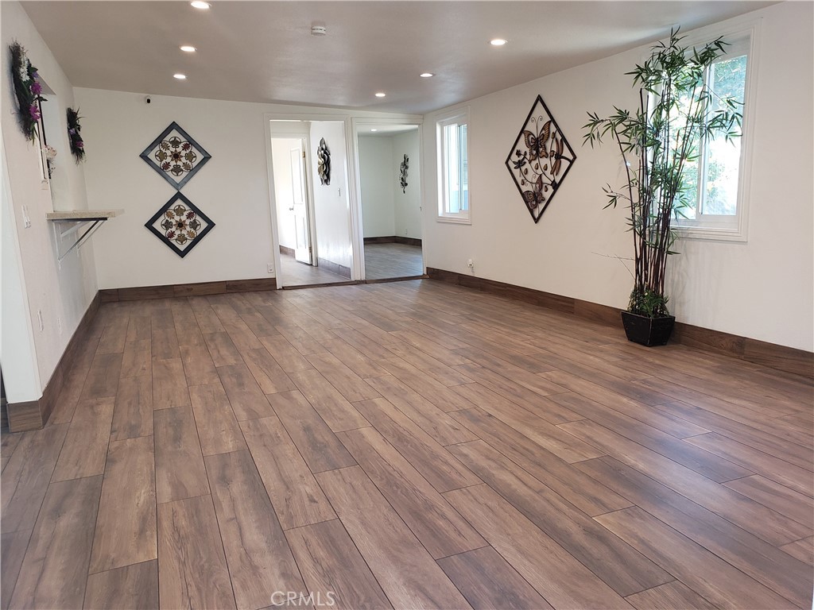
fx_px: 611
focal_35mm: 26
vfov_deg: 53.1
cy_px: 305
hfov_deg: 67.3
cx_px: 407
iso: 160
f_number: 2.4
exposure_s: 1/50
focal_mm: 4.3
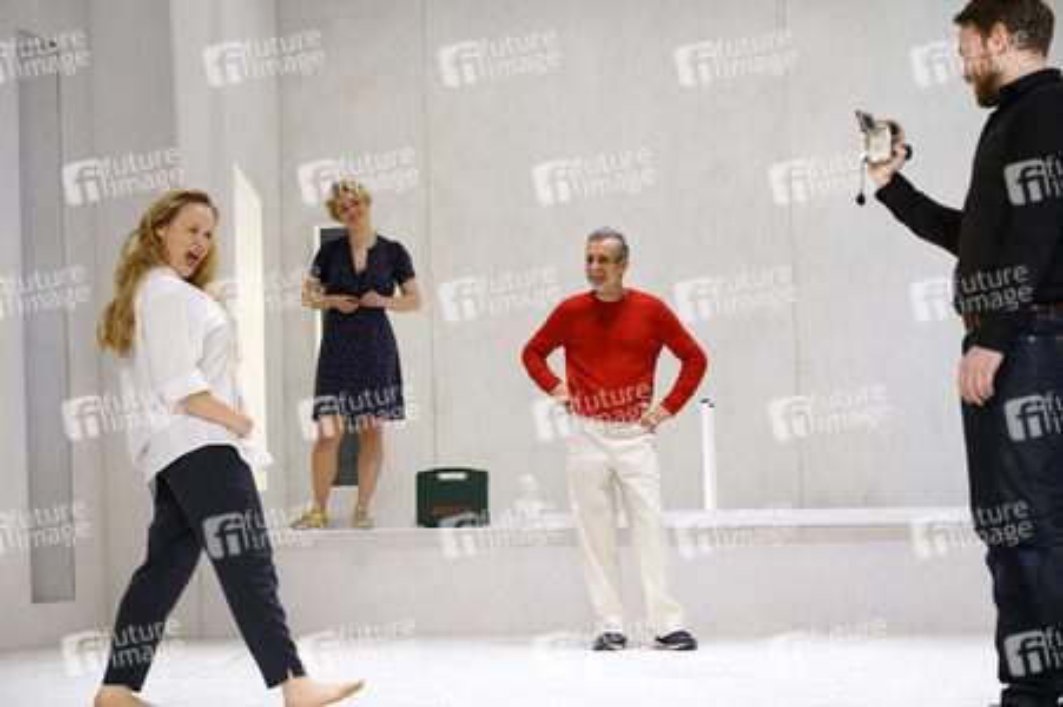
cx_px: 532
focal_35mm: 85
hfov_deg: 23.9
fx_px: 2508
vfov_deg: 16.0
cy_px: 354
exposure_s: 1/160
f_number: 6.3
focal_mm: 85
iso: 640
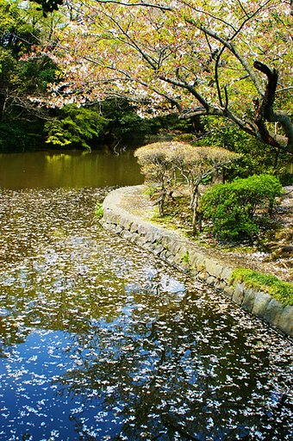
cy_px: 220
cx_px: 146
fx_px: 514
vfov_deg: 46.5
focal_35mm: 42
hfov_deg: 31.8
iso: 200
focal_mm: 28
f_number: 8
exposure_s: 1/180
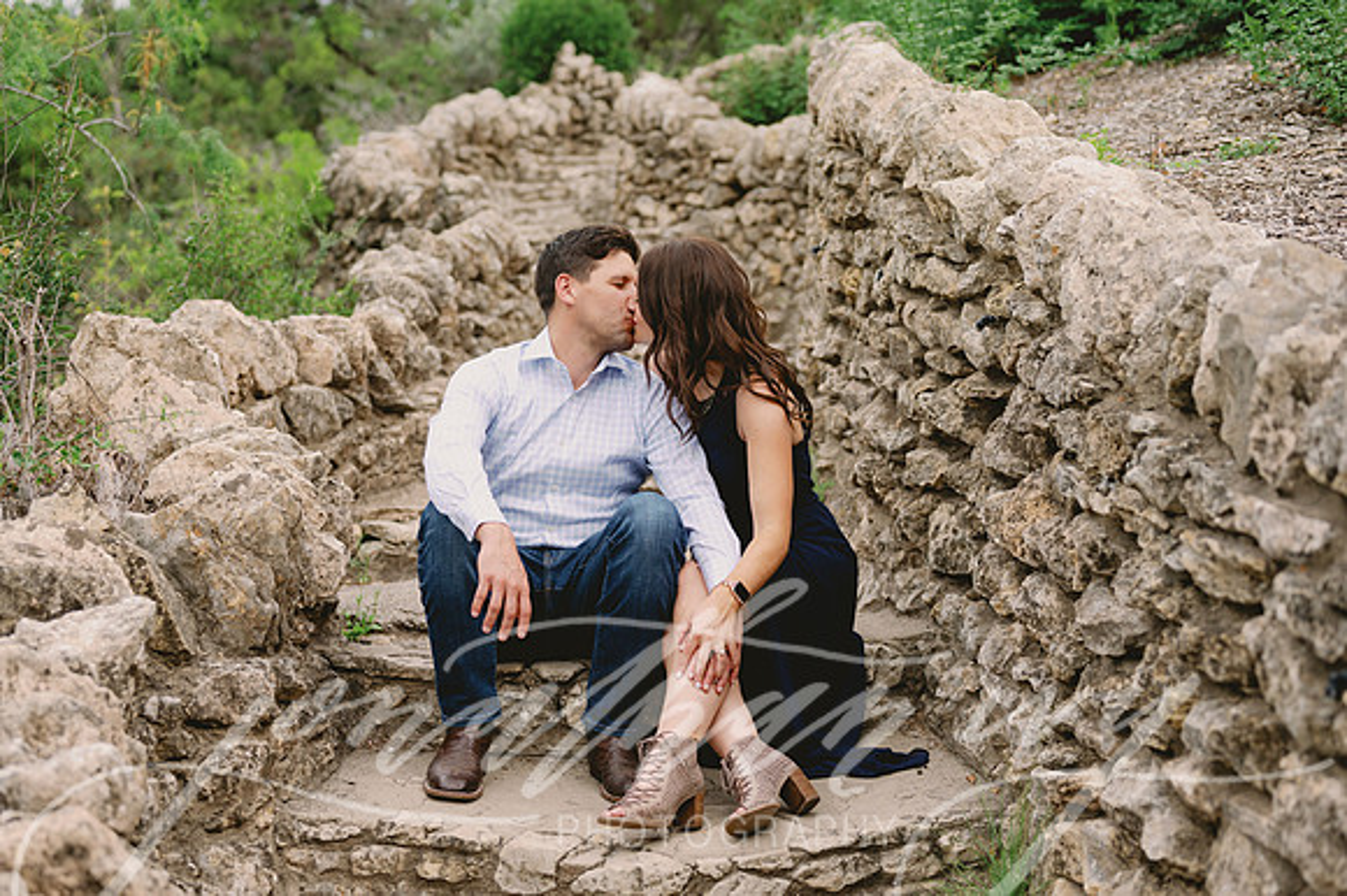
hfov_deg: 36.6
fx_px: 2034
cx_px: 673
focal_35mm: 54
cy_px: 441
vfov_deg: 24.8
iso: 400
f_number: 2.5
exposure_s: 1/1000
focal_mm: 50
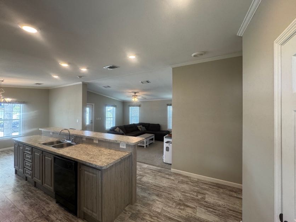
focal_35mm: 14
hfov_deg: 102.1
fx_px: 120
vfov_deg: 85.7
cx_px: 148
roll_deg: -0.2
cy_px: 111
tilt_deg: +0.4
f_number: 2.2
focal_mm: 2.22
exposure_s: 1/120
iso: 200
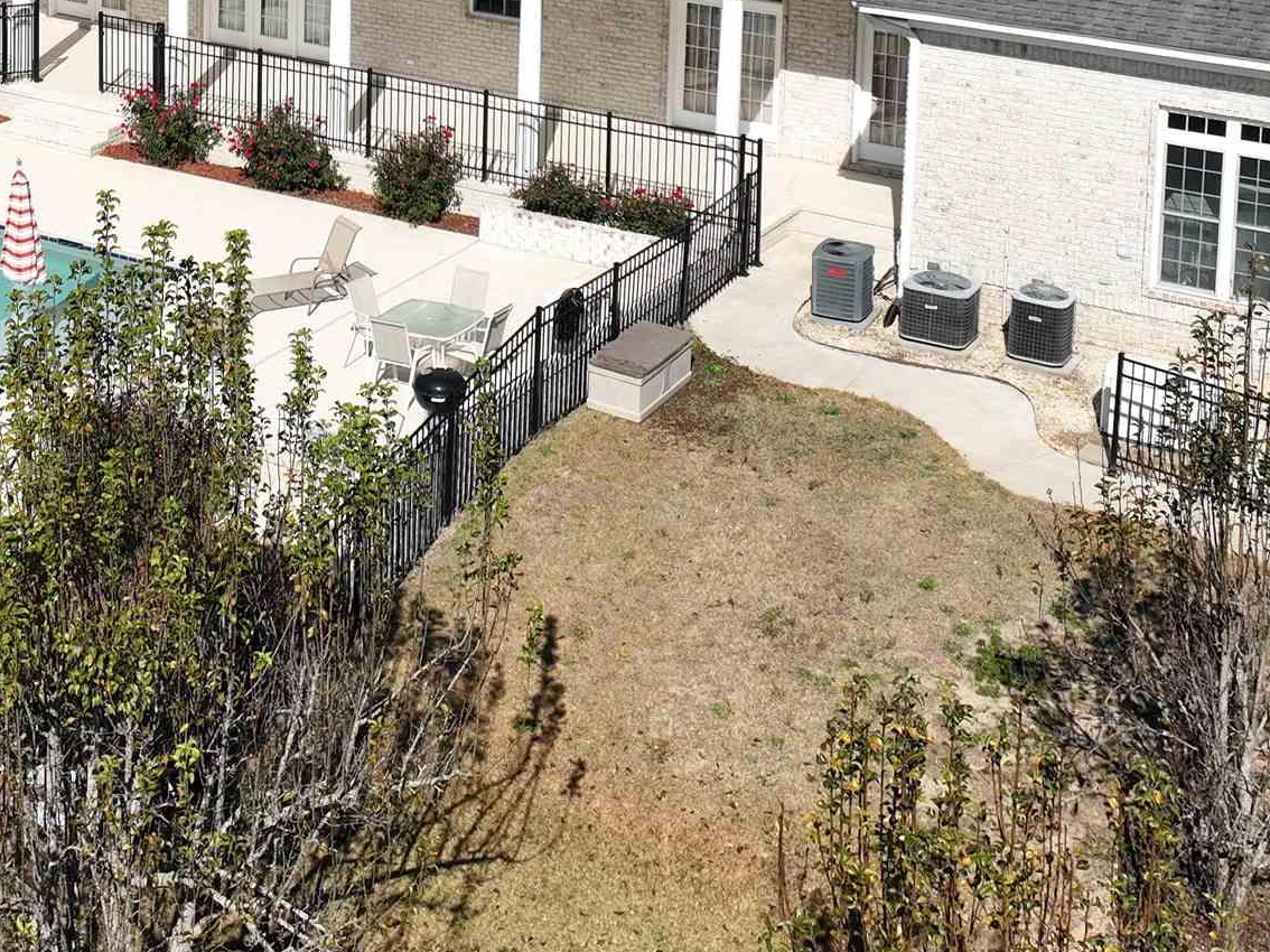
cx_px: 292
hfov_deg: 29.3
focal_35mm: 65
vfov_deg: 20.7
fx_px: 2384
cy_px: -269
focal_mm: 12.29
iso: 120
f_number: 2.8
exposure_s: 1/2000
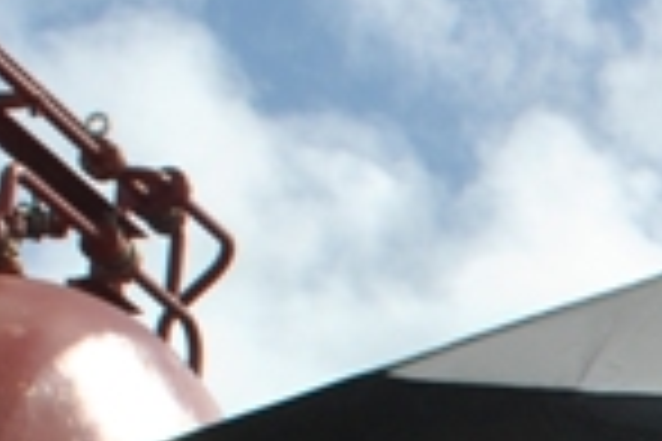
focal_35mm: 180
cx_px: 1702
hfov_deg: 9.8
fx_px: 3310
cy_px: 1134
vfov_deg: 7.1
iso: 100
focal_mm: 22
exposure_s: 1/200
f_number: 11
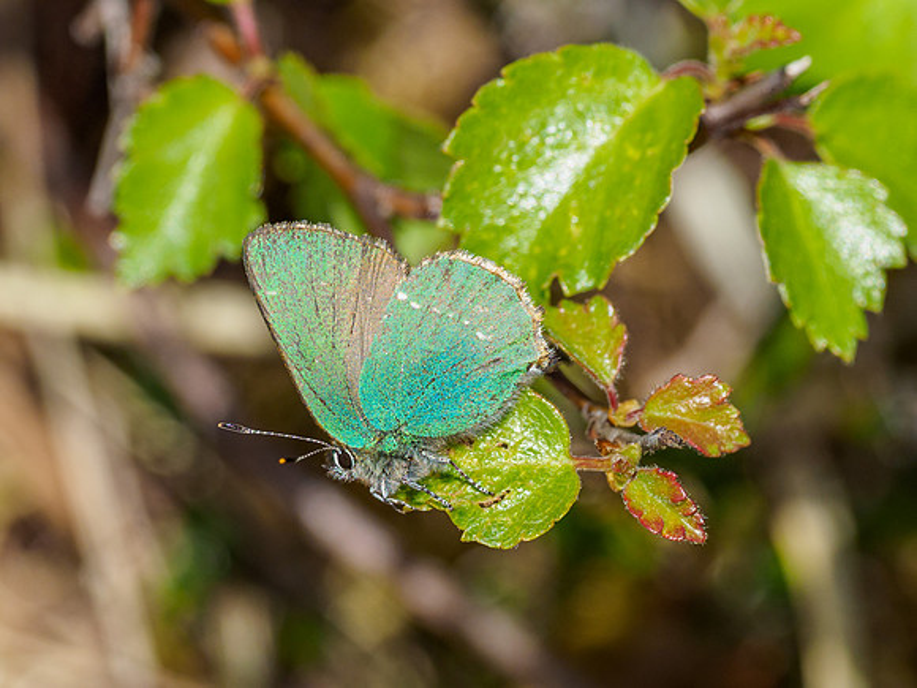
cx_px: 326
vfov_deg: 1.3
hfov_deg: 1.7
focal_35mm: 1139
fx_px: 30160
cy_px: 484
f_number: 5
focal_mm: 300
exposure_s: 1/800
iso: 200
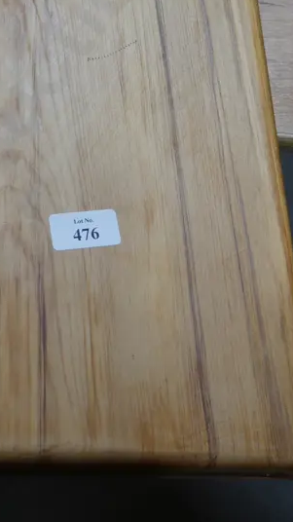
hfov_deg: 15.9
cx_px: 23
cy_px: 104
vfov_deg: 27.7
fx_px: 1037
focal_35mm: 75
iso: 200
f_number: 4
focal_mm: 18
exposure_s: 1/80
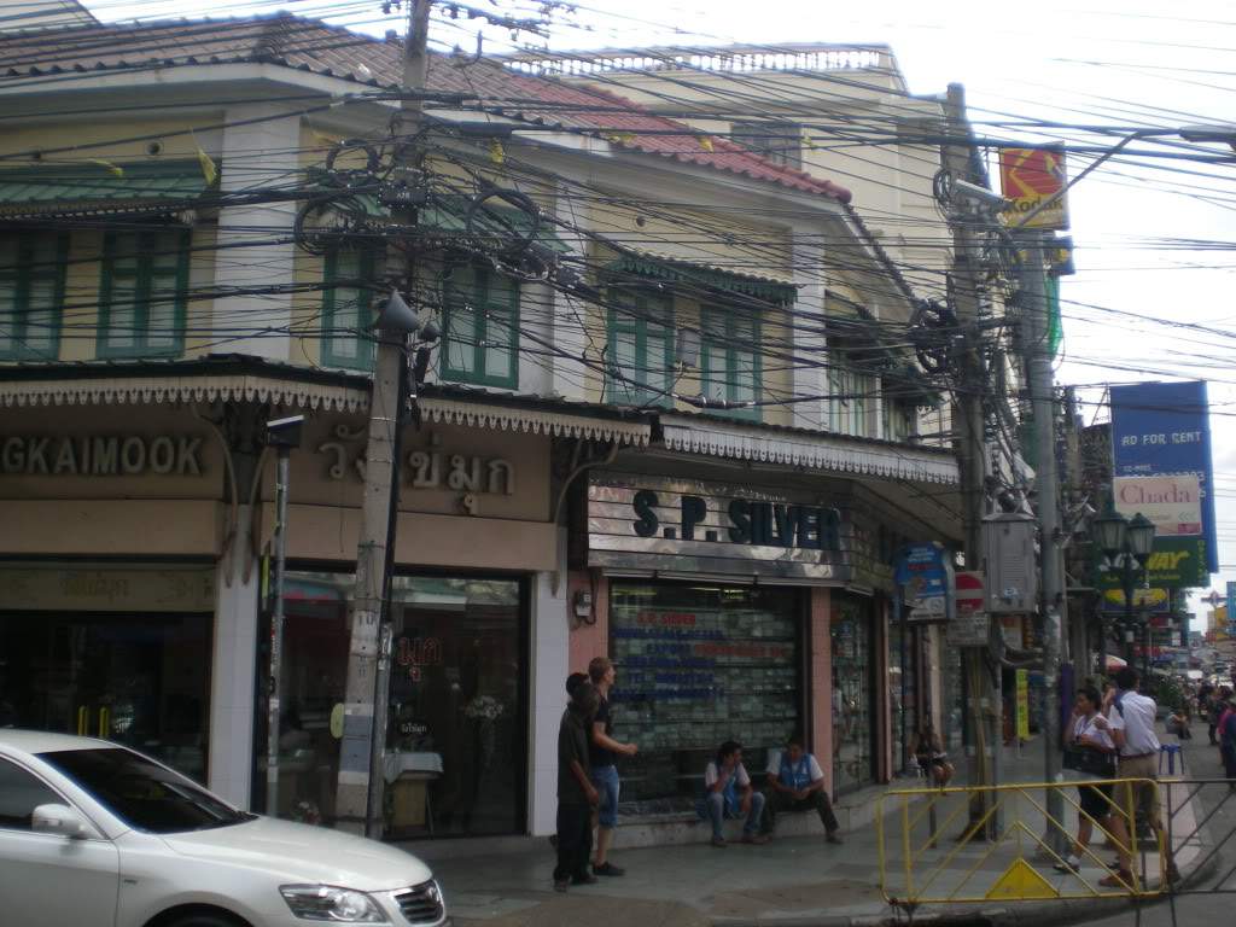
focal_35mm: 38
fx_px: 1357
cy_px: 464
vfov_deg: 37.7
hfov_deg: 49.0
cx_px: 618
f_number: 3.1
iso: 50
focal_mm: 6.3
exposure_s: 1/442
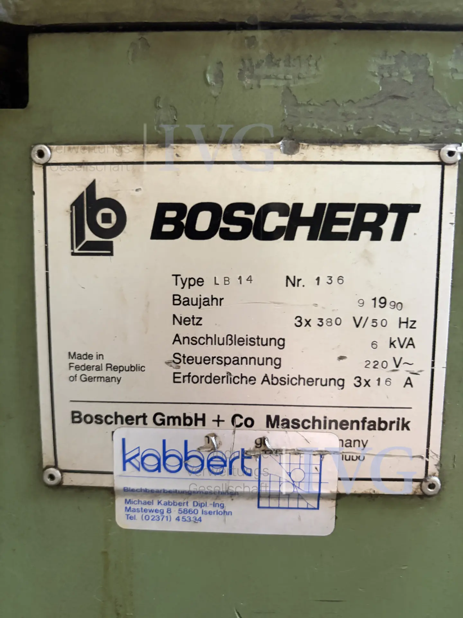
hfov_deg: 53.1
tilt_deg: -7.1
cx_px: 232
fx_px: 464
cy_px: 309
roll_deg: +1.2
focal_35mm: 26
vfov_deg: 67.3
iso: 500
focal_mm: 5.96
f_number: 1.6
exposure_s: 1/47
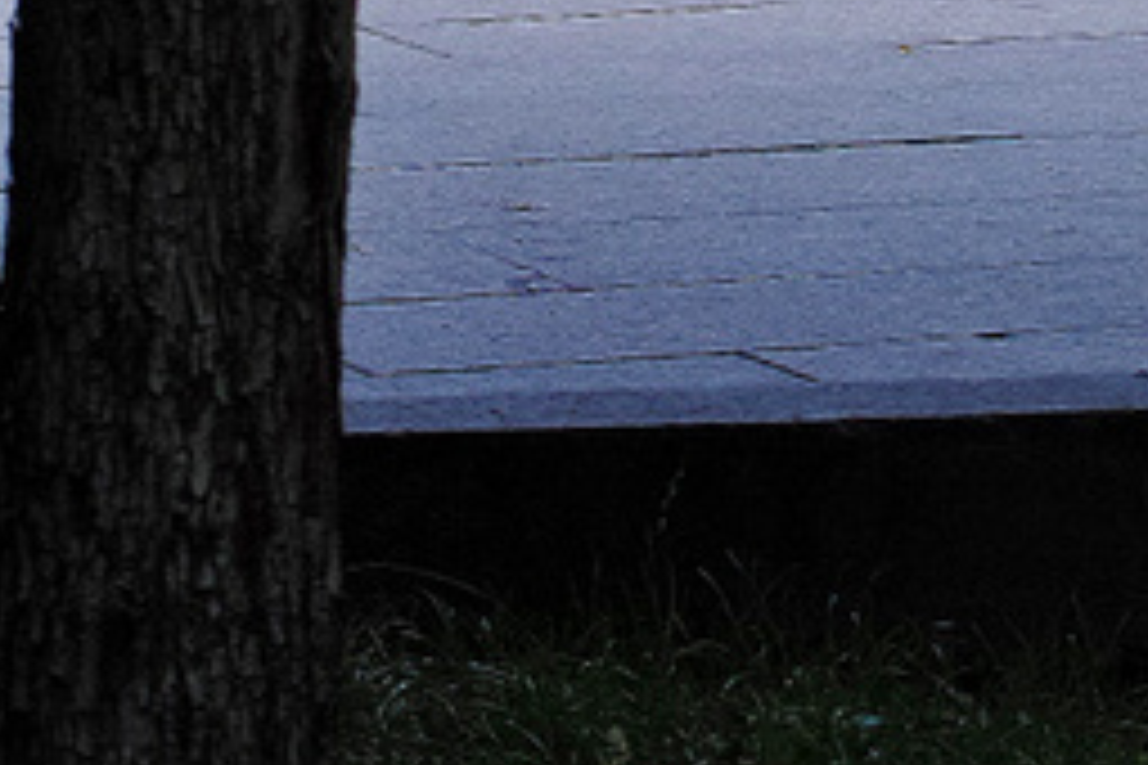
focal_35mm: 318
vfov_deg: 4.3
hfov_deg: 6.2
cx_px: 2791
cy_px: -936
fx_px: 10140
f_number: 5
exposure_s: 1/125
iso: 100
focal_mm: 30
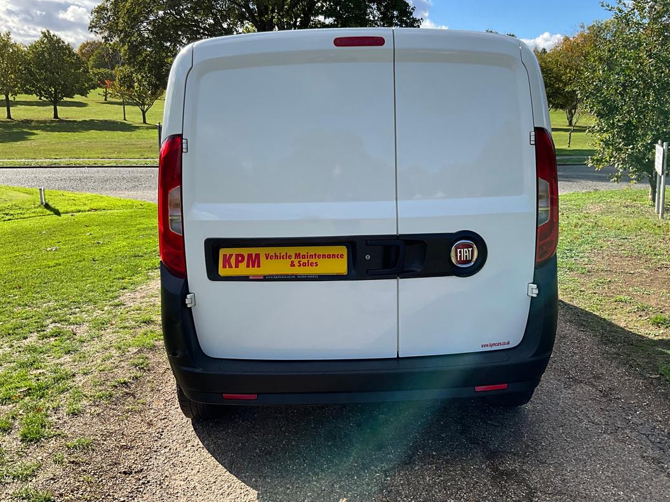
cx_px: 345
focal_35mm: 33
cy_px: 219
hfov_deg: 55.3
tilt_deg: -11.8
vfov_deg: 42.9
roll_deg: -2.2
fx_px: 639
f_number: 1.8
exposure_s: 1/1055
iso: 25
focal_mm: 3
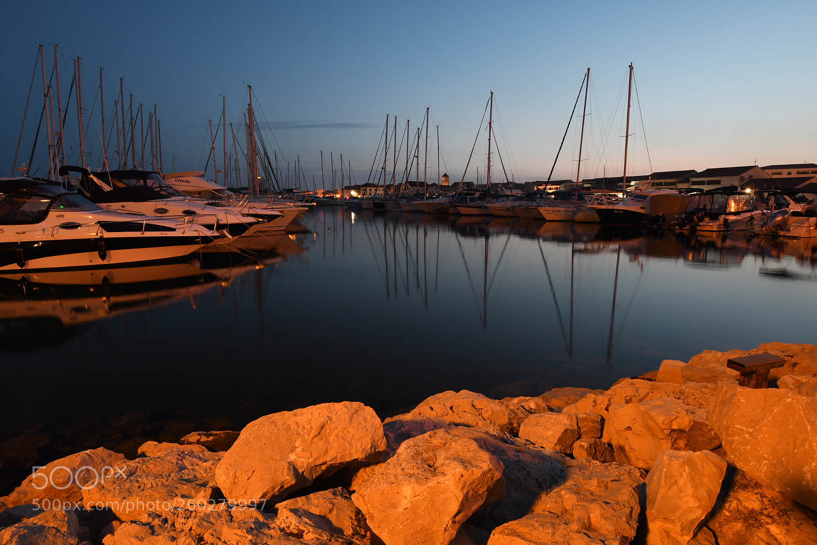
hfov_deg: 86.9
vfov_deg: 64.5
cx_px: 408
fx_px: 431
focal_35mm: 19
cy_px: 272
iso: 640
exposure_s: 1.6
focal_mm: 13
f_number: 10
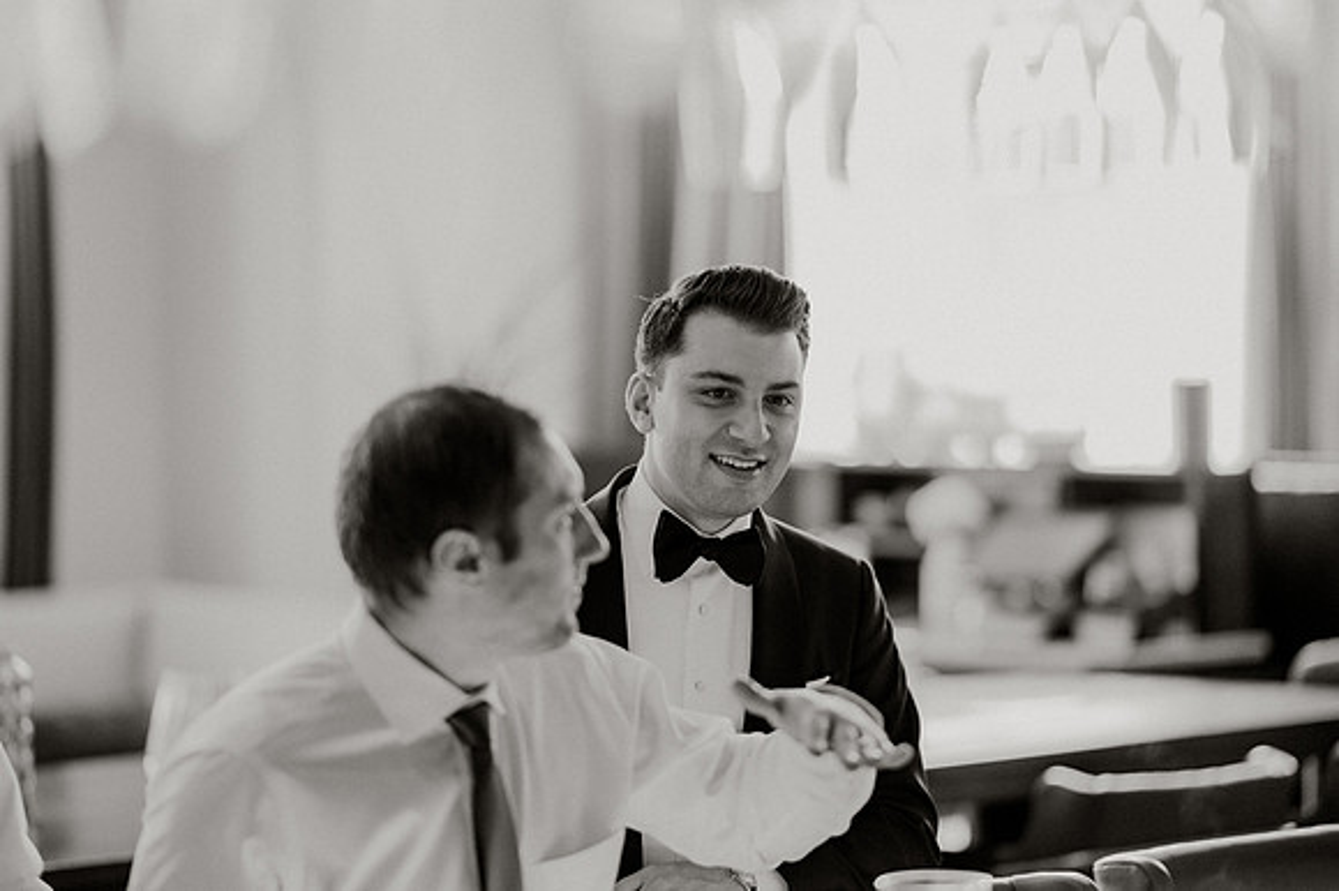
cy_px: 422
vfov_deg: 12.4
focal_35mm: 111
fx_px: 4109
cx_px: 645
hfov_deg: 18.5
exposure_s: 1/250
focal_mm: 105
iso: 800
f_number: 1.8
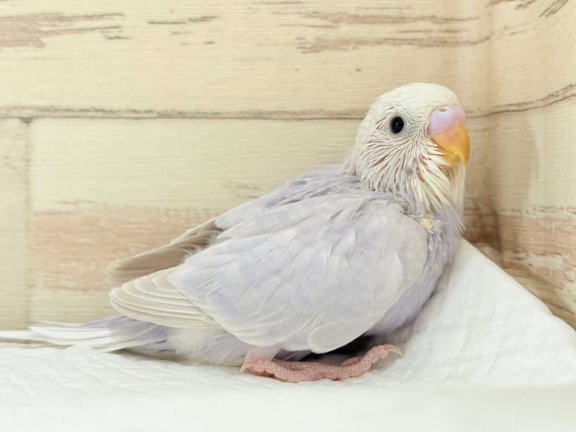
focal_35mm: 52
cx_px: 288
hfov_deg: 36.8
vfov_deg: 28.0
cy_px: 216
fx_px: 865
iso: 160
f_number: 1.6
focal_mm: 5.96
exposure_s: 1/100
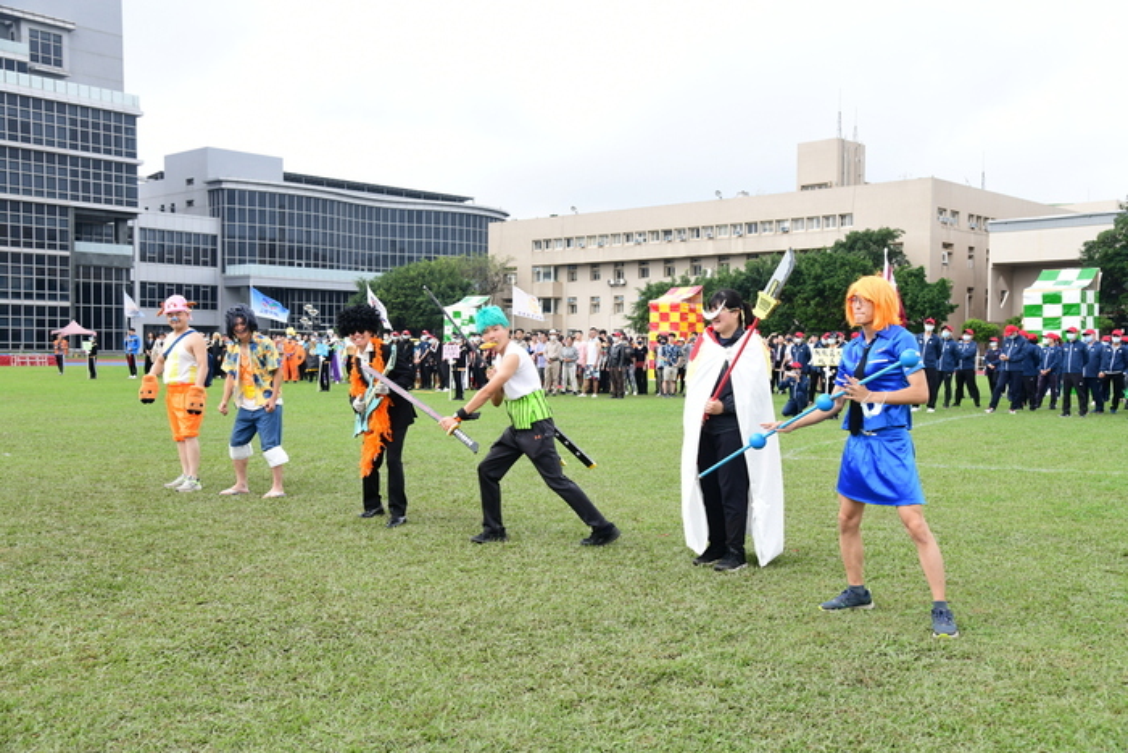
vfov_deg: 35.1
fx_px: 1191
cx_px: 564
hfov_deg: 50.7
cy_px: 376
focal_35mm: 38
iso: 250
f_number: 7.1
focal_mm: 38
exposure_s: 1/250
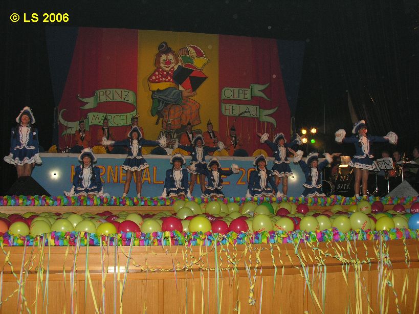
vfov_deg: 38.7
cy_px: 157
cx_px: 210
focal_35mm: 37
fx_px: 448
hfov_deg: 50.1
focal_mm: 9.5
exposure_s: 1/60.1
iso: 100
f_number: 4
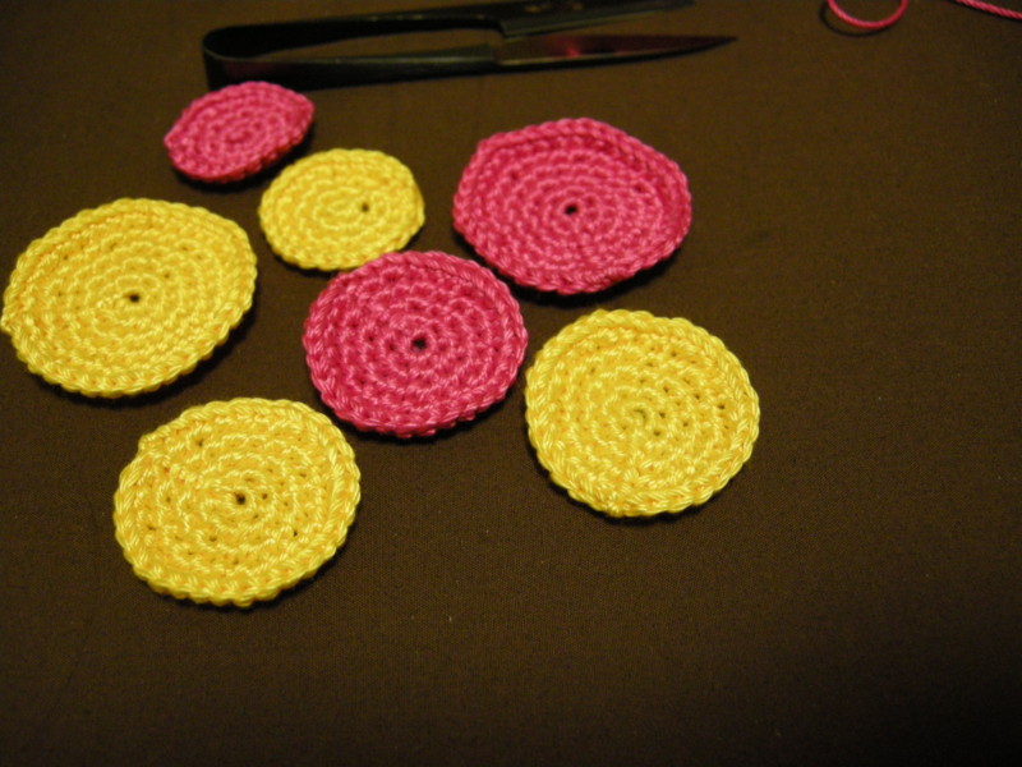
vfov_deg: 40.7
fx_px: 1033
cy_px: 384
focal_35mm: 35
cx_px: 511
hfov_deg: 52.6
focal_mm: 7.5
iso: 400
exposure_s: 1/31.2
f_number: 2.7
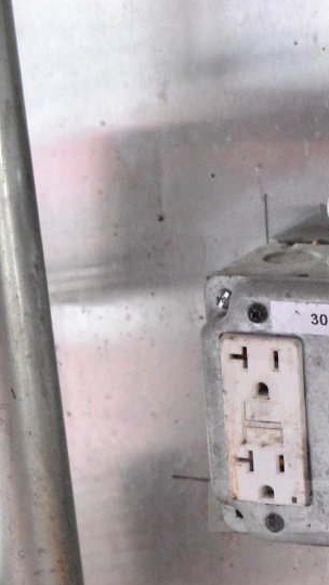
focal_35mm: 133
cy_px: 446
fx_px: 2061
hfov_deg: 9.1
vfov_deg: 16.1
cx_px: 329
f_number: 5.6
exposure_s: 1/80
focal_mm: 50
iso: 20000
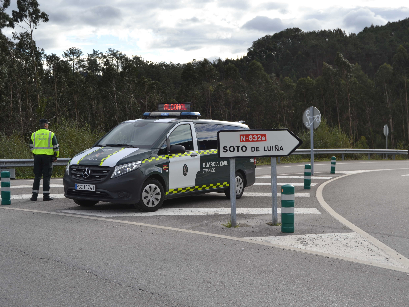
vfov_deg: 28.8
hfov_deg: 37.8
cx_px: 187
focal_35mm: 51
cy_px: 153
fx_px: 597
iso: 100
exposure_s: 1/200
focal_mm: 31
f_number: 7.1
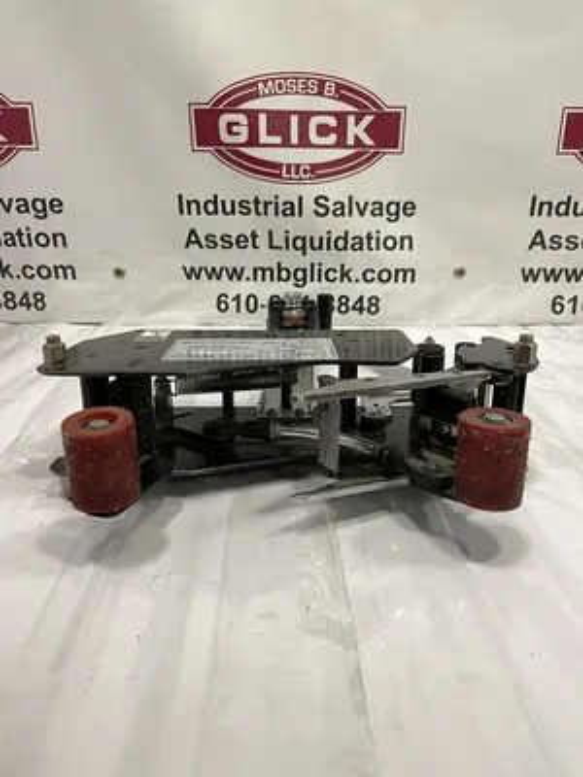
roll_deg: -0.5
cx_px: 292
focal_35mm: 26
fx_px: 584
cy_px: 388
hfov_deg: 53.1
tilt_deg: -21.8
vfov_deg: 67.3
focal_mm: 4.2
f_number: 1.6
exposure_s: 1/60
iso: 125
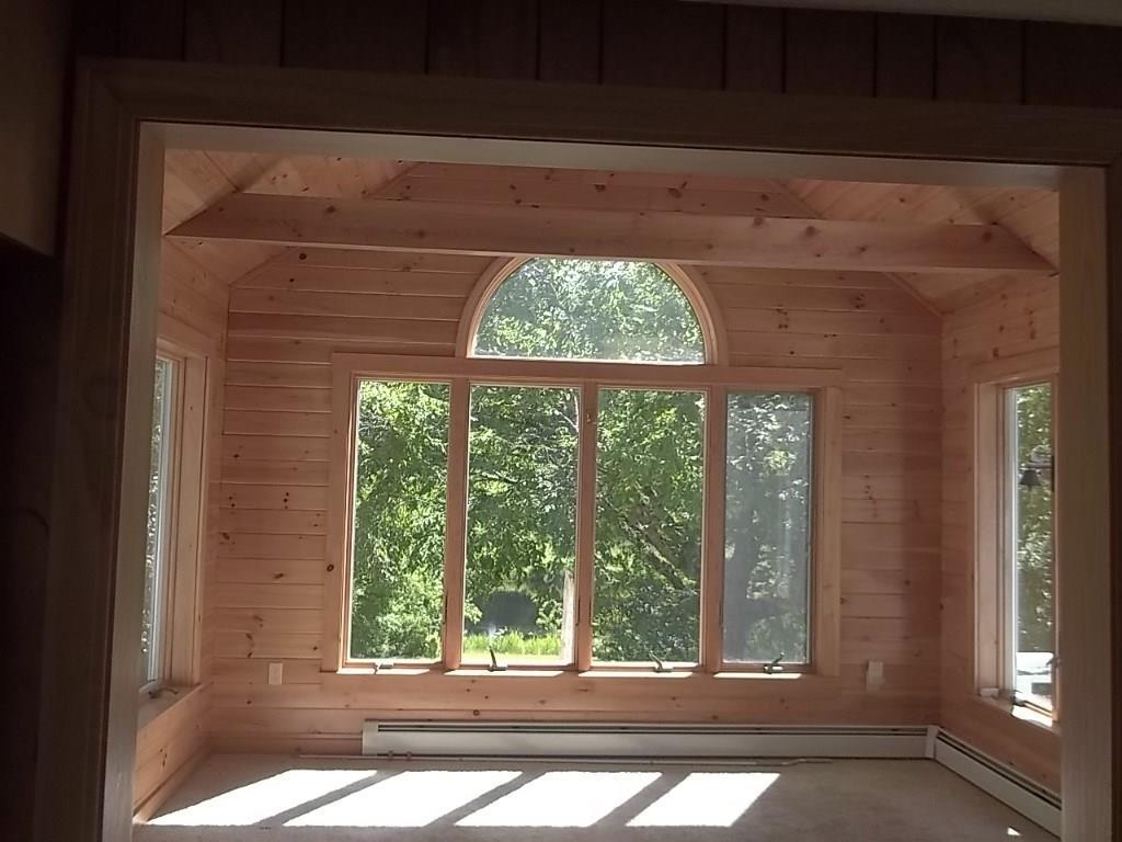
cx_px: 561
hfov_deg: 55.4
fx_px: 1070
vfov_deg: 42.9
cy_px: 421
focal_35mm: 33
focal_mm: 5.9
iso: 80
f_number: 3.3
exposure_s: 1/125
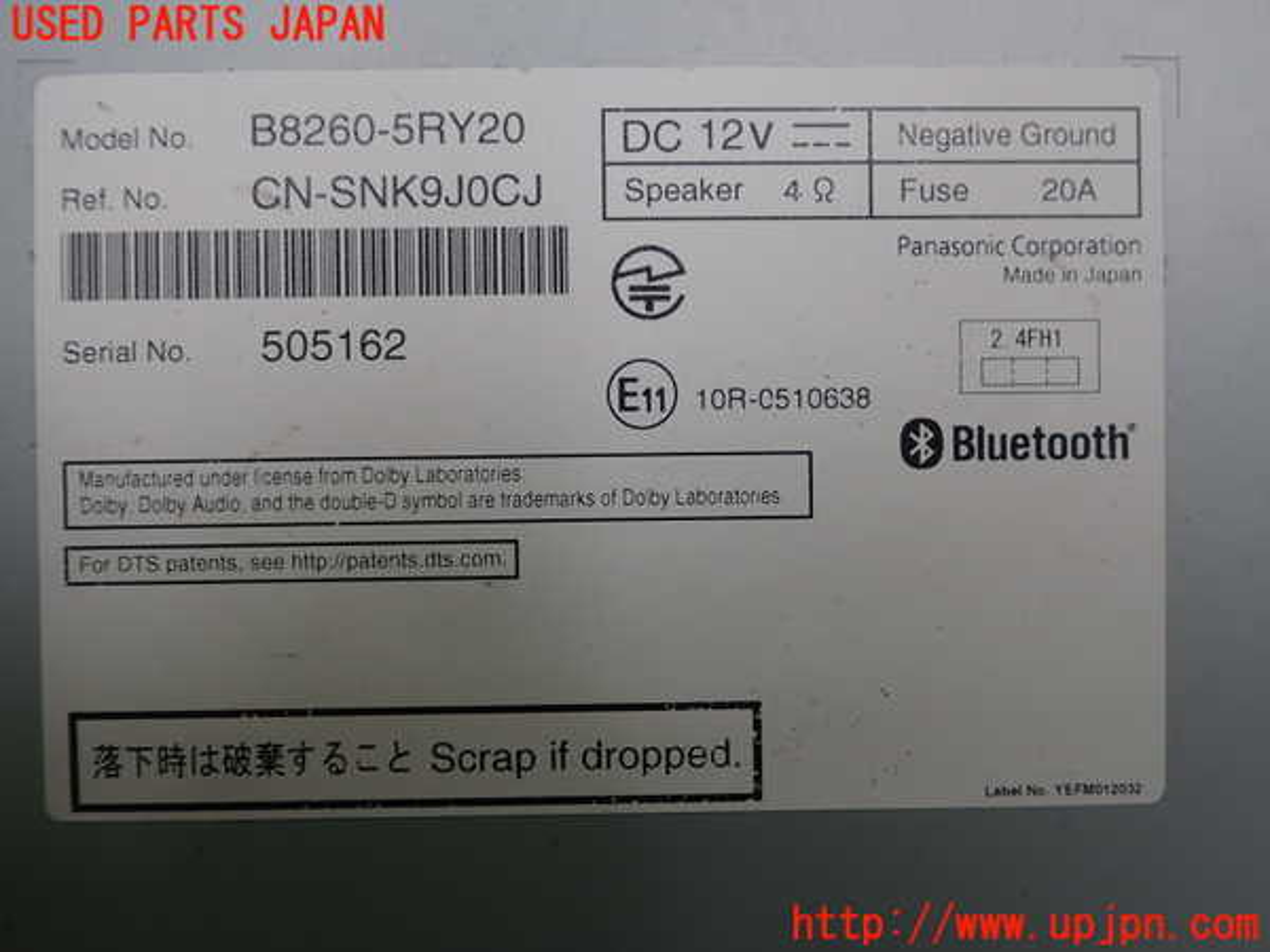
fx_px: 1101
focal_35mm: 30
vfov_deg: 46.8
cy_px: 476
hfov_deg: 60.0
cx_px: 635
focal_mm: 5.5
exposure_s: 1/200
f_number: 2.3
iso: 100
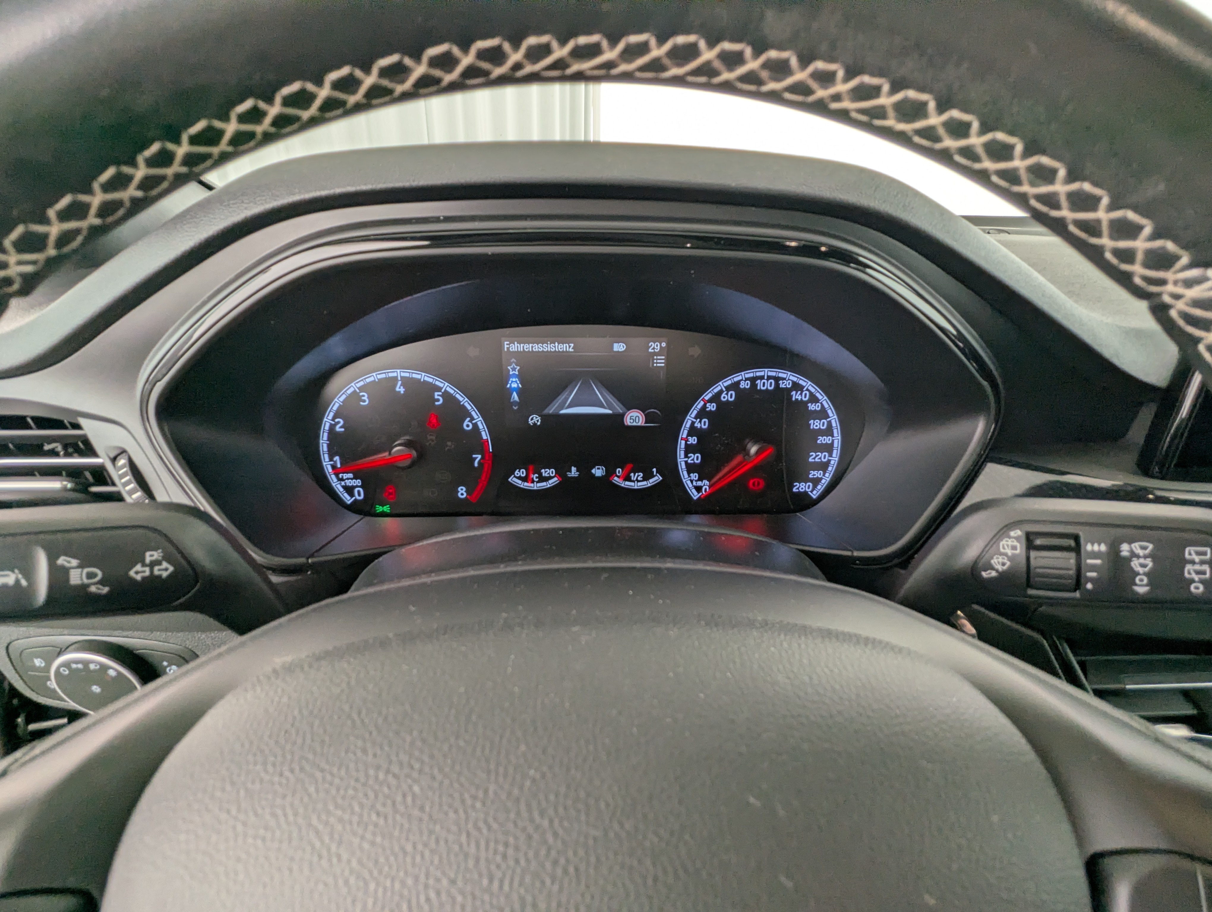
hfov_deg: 94.4
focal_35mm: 16
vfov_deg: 78.2
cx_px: 606
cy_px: 456
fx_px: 561
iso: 98
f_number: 2.2
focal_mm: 2.35
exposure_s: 1/66.4
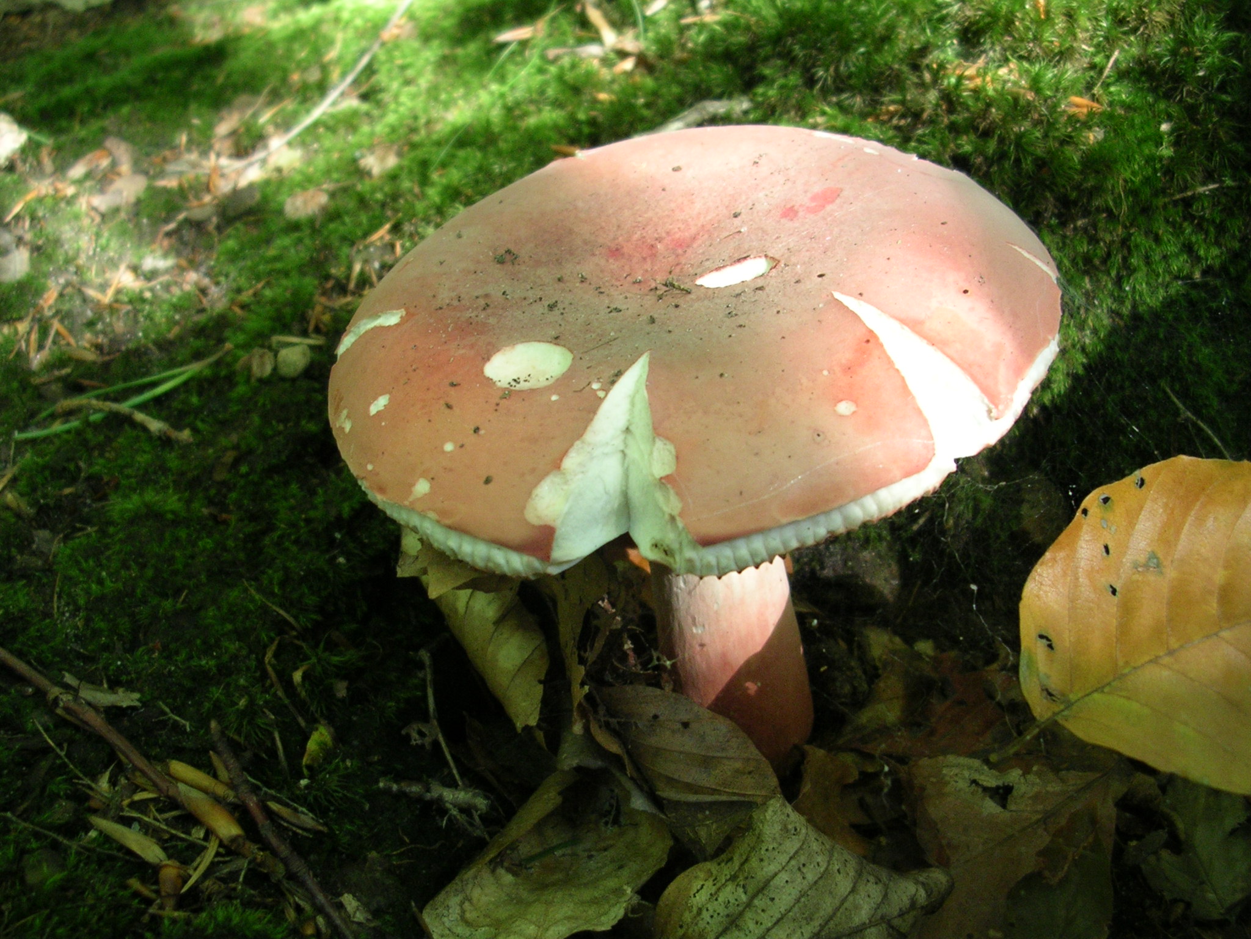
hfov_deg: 49.0
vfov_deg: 37.7
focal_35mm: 38
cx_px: 626
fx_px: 1373
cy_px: 470
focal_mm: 5.8
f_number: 2.8
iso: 93
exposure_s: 1/32
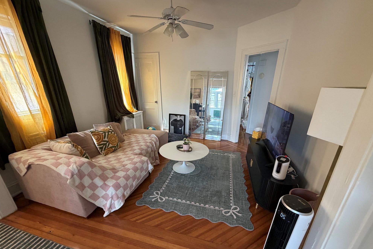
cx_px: 187
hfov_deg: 100.4
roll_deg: +0.4
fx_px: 155
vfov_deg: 77.0
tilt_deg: -19.2
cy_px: 140
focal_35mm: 15
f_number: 2.2
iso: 320
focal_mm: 2.22
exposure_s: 1/108
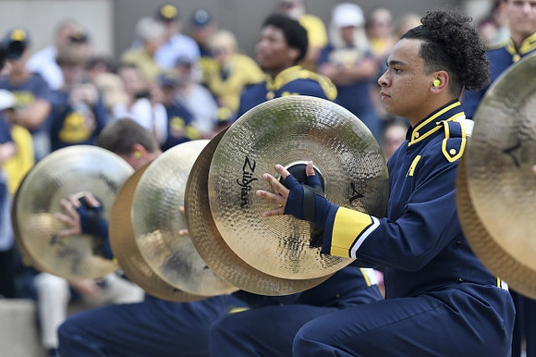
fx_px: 3899
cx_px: 268
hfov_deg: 7.9
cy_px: 178
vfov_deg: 5.2
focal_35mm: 262
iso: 250
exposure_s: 1/800
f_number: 3.5
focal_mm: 175
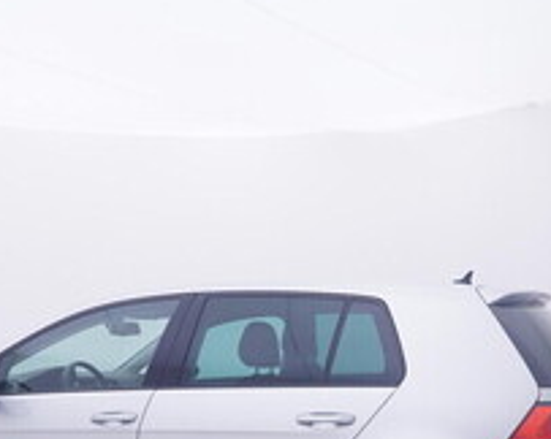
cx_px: 186
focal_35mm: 57
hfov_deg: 32.6
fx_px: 933
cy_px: 392
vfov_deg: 25.7
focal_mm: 15
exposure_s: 1/80
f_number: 5
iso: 200
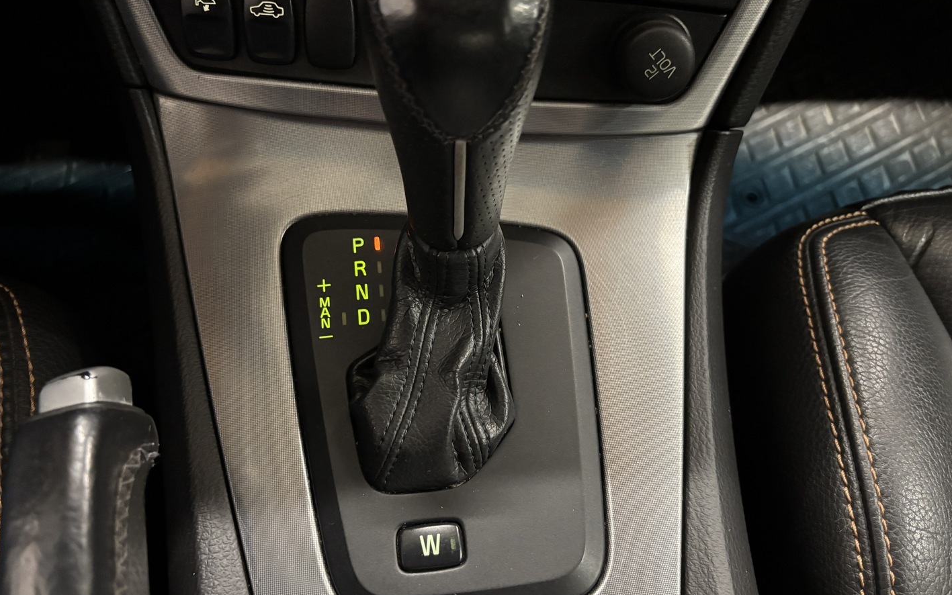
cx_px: 471
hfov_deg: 66.5
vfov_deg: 44.5
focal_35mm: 28
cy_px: 312
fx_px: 727
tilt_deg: -65.9
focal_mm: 5.96
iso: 640
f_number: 1.6
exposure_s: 1/33
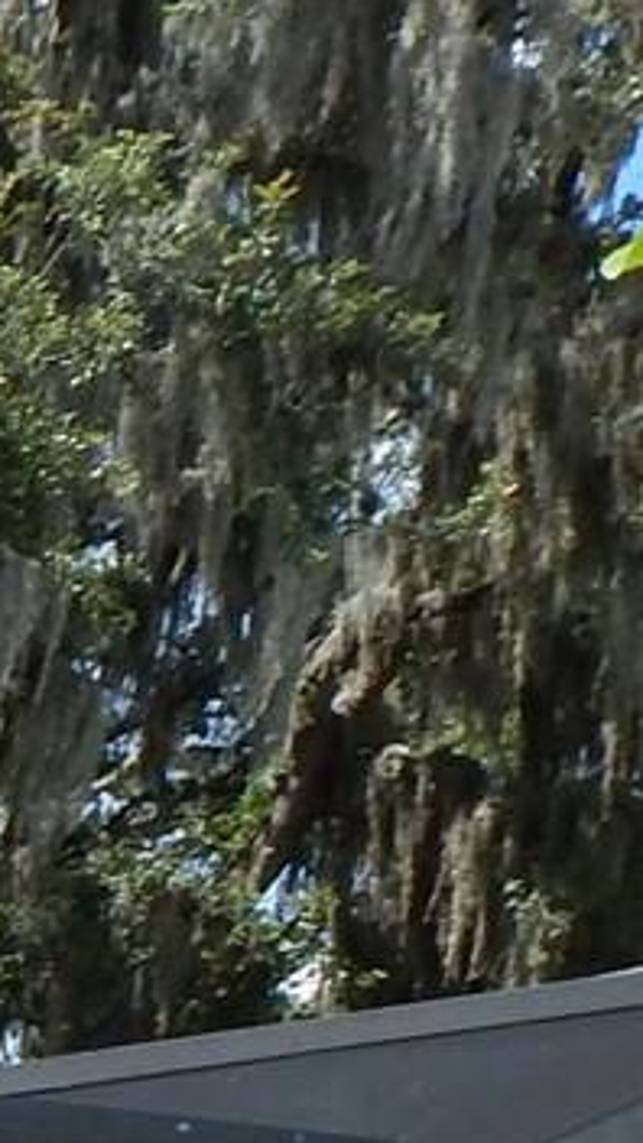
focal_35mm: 109
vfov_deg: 18.0
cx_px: -1383
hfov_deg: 8.8
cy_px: 1601
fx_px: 3304
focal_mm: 4
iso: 125
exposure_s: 1/1000
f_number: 3
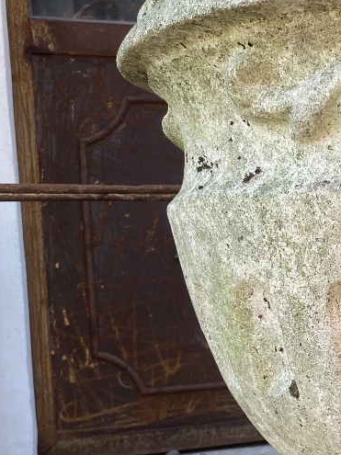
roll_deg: +2.3
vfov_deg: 30.4
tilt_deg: -3.6
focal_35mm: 63
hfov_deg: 21.7
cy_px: 313
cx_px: 404
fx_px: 828
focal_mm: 4.25
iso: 32
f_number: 1.8
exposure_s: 1/418
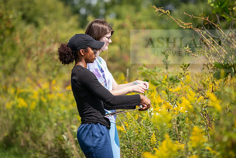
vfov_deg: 8.1
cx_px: 118
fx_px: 1115
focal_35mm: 170
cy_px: 79
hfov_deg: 12.1
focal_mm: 170
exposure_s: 1/500
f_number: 3.5
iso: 64
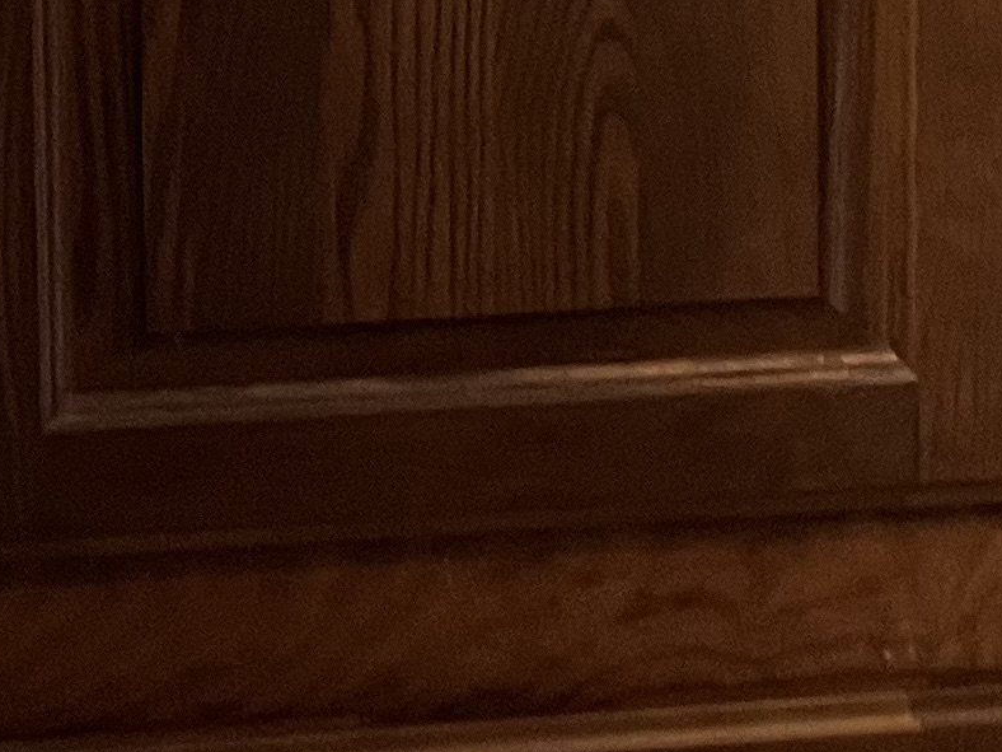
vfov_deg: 10.2
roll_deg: -1.1
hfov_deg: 14.8
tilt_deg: -6.2
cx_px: 735
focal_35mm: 133
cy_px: -791
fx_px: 3850
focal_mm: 5.1
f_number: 1.6
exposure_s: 1/60
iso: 200
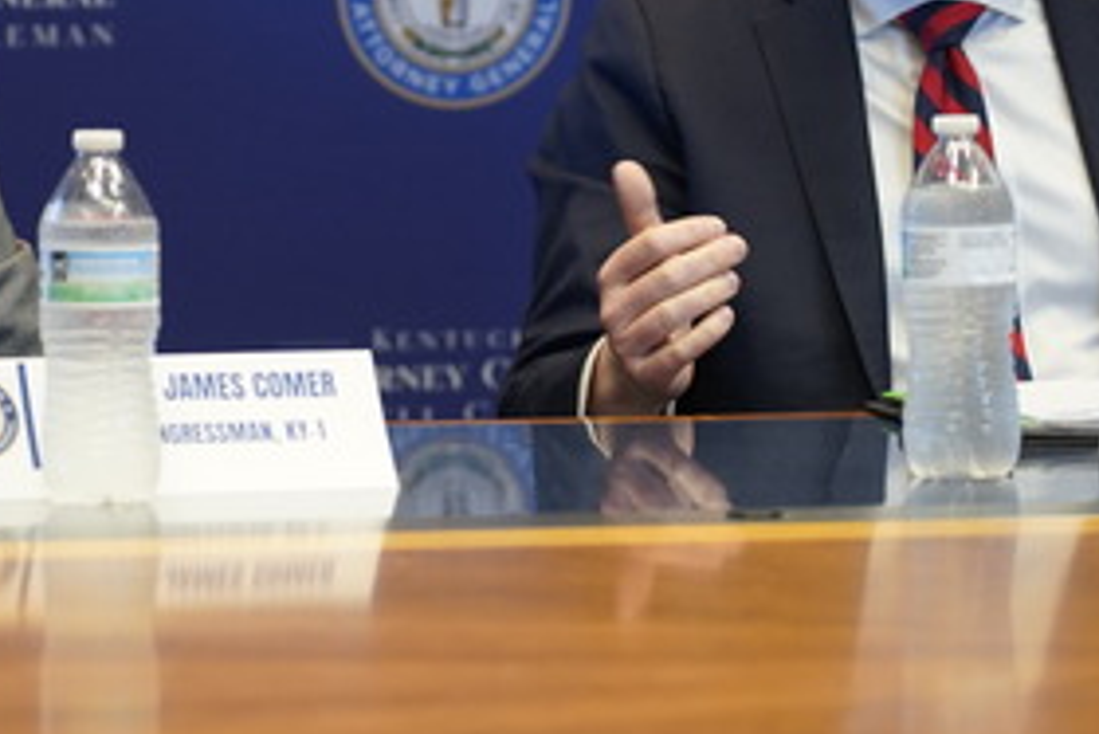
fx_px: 6689
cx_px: 208
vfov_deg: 6.3
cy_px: 124
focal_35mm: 219
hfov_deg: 9.4
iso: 2500
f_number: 4
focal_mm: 105
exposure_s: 1/160
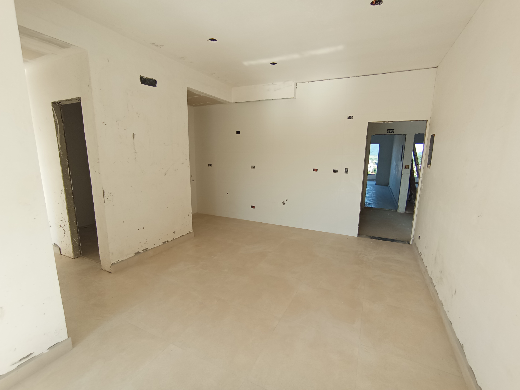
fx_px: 240
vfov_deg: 78.1
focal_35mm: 16
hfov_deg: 94.5
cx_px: 260
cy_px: 195
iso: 51
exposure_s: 1/251
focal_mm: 1.65
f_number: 2.2
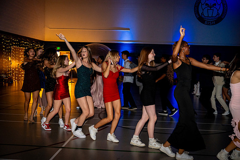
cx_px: 120
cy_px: 80
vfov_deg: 34.2
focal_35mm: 39
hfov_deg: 49.5
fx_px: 260
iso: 1250
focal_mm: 39
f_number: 4
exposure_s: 1/80
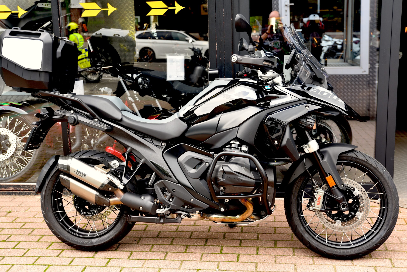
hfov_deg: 39.6
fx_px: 565
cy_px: 136
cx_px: 204
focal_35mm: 50
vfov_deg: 27.0
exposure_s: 1/80
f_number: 4.5
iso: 200
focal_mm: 50
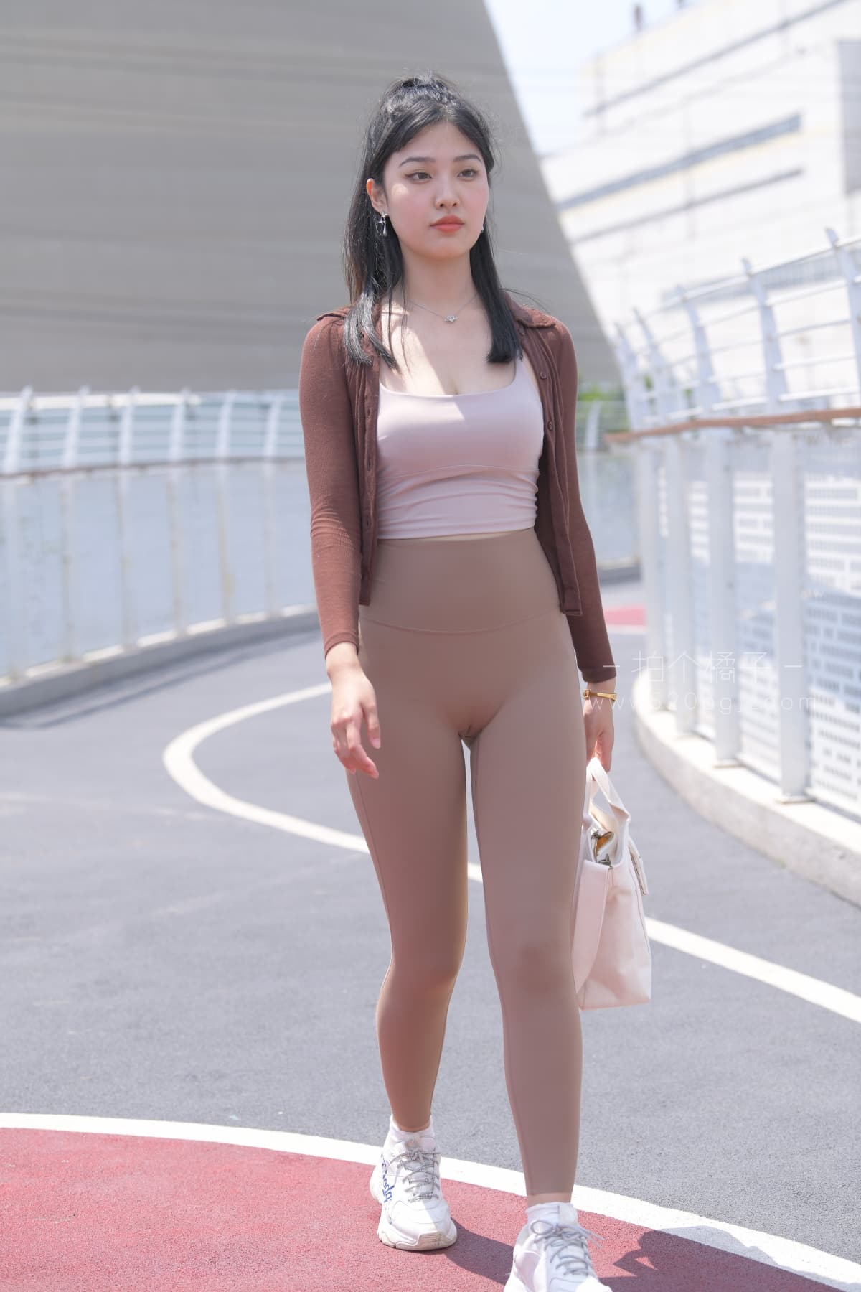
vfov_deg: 27.0
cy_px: 646
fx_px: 2690
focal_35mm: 75
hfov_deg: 18.2
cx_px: 430
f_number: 4
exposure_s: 1/800
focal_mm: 75
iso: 160
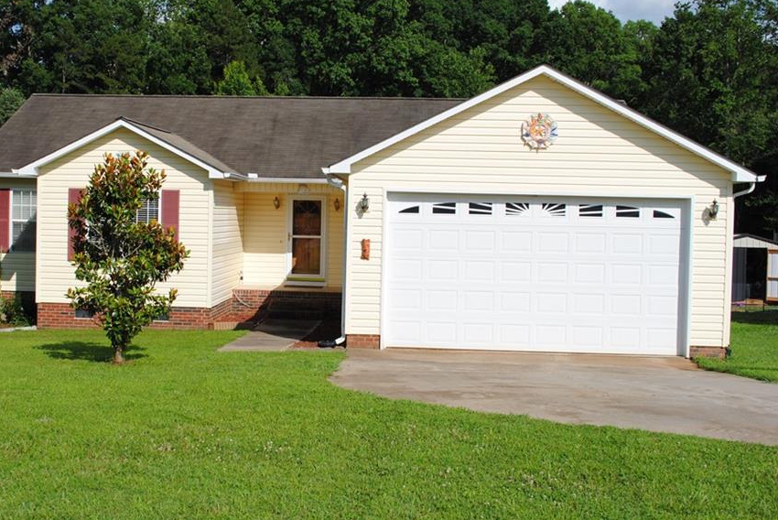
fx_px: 1016
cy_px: 244
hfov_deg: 41.8
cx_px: 324
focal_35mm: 47
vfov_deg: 28.7
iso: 100
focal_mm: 26
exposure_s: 1/320
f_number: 9
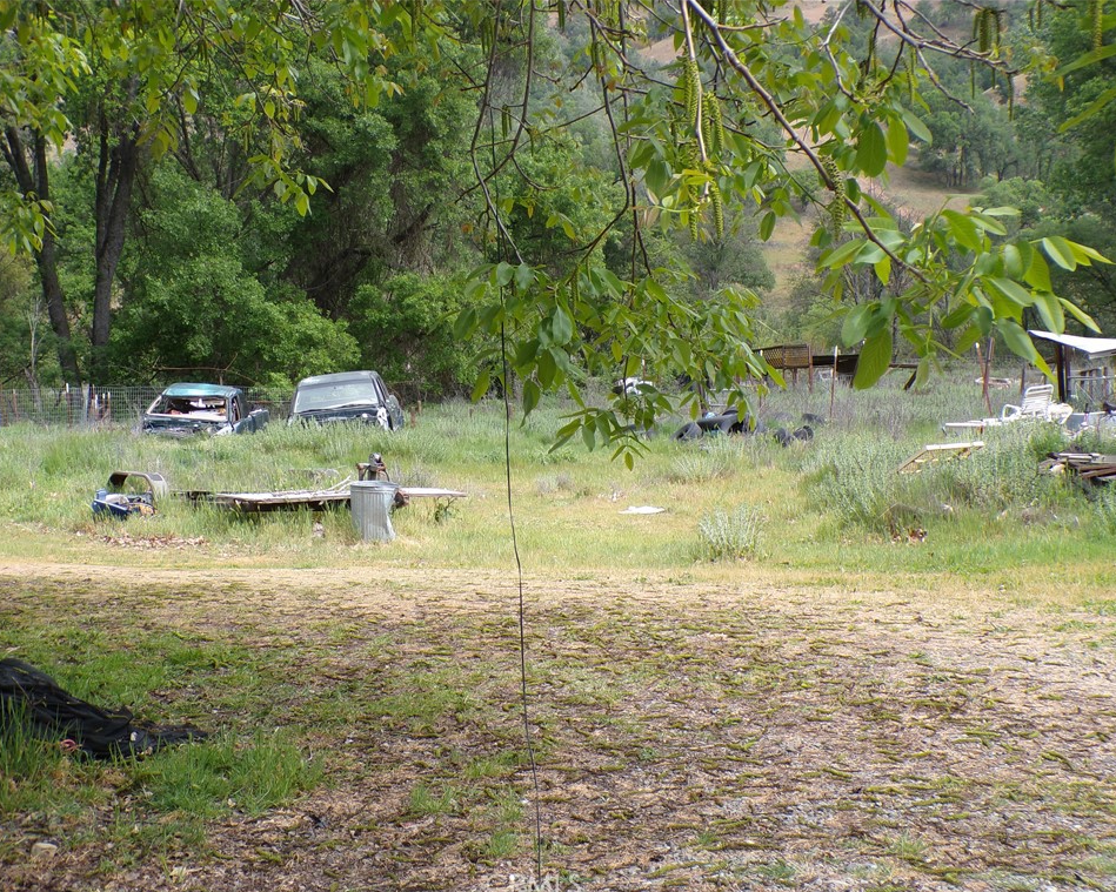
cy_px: 450
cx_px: 556
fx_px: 1949
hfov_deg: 32.0
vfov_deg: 25.8
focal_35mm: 59
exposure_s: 1/250
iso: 100
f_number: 3.7
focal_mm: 10.1
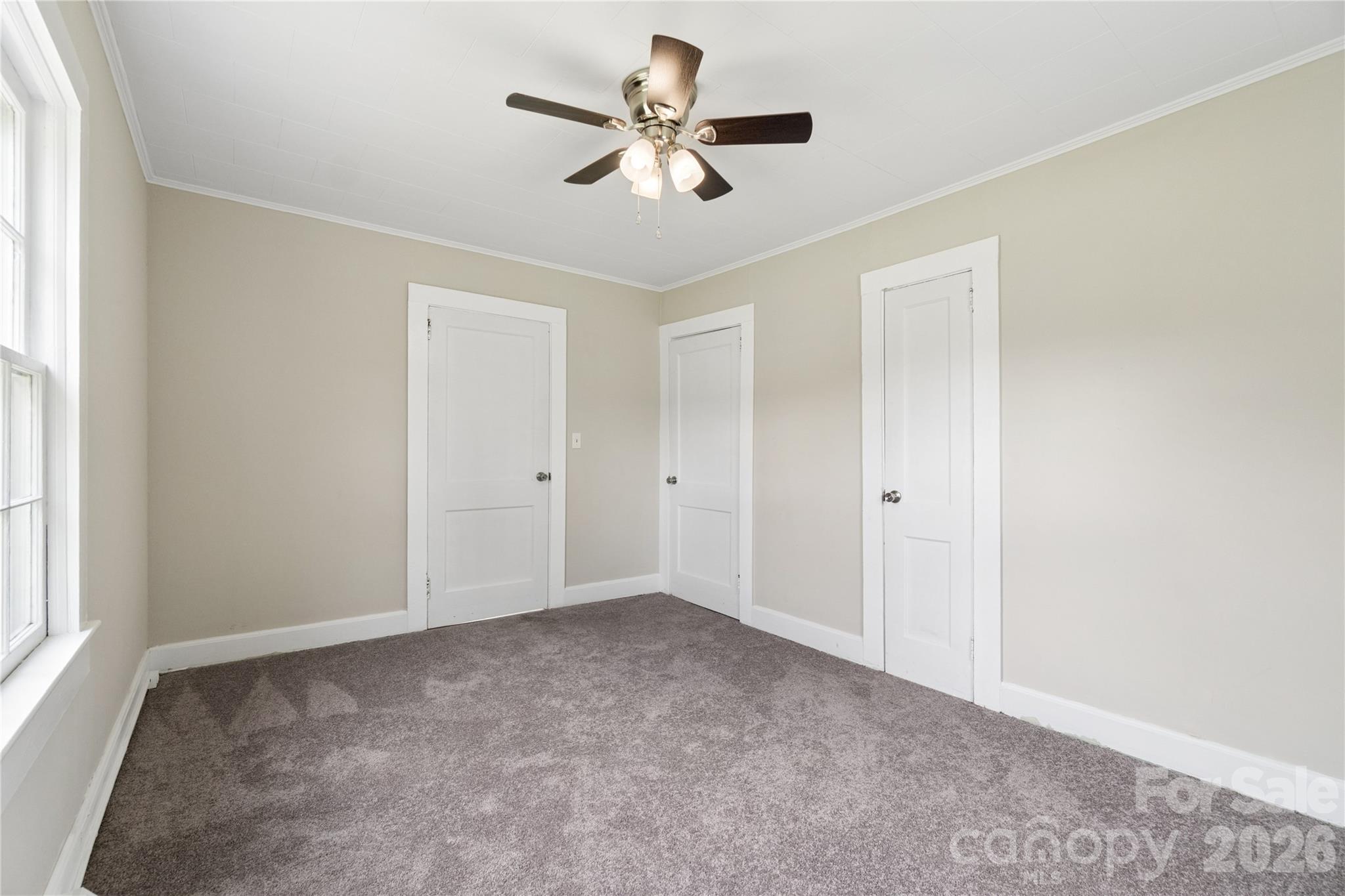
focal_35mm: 15
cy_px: 448
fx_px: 560
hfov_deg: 100.4
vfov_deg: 77.3
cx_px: 672
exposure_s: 1/30
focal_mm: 10
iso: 200
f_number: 7.1
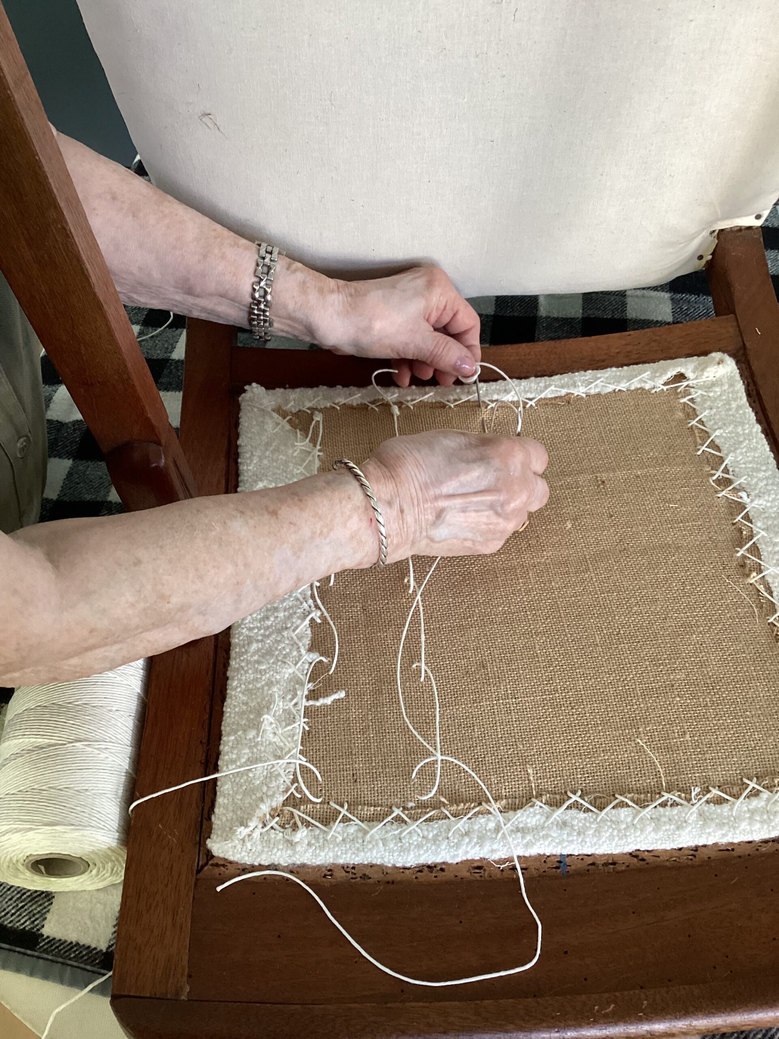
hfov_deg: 45.4
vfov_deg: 58.4
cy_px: 520
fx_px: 930
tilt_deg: -49.7
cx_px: 390
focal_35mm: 31
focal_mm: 3.3
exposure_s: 1/50
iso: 100
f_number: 2.4
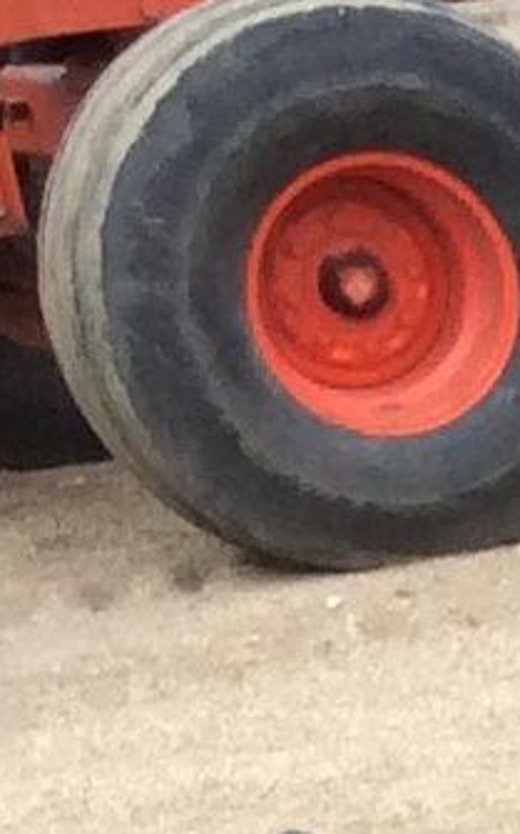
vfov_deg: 7.6
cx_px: 2525
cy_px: 1872
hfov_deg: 4.4
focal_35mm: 262
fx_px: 5948
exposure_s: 1/245
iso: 32
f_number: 2.4
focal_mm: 3.3
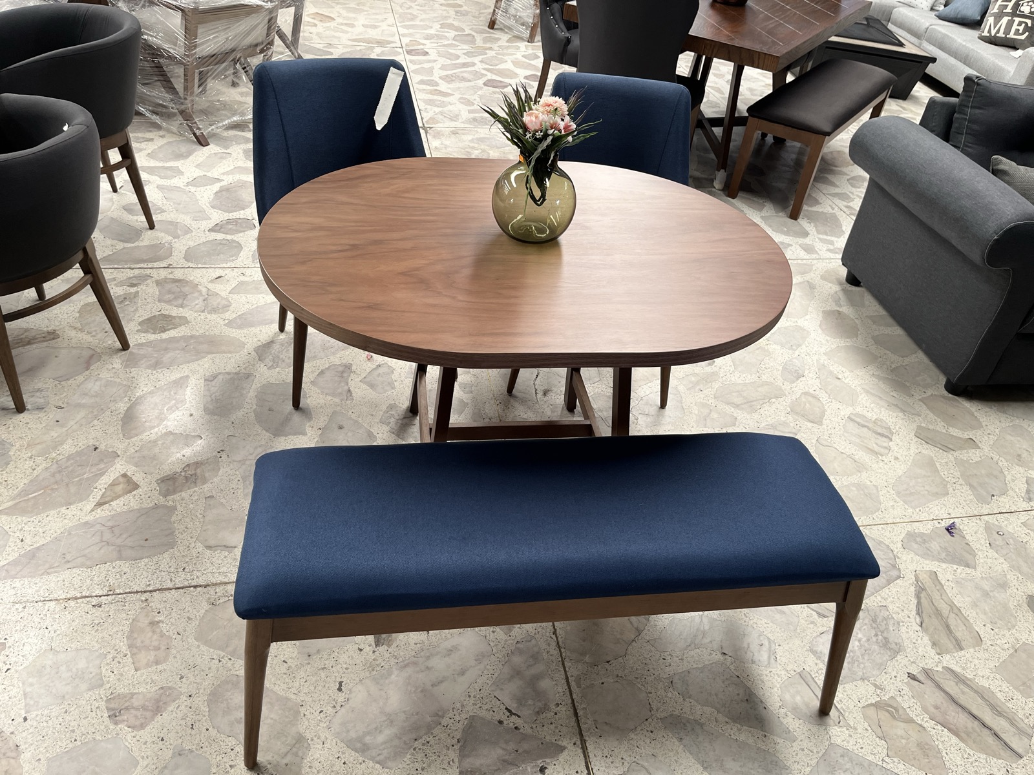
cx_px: 517
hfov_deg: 67.3
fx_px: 777
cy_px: 388
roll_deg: -10.0
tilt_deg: -37.5
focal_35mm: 26
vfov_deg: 53.1
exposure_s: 1/121
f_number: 1.6
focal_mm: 5.1
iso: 100
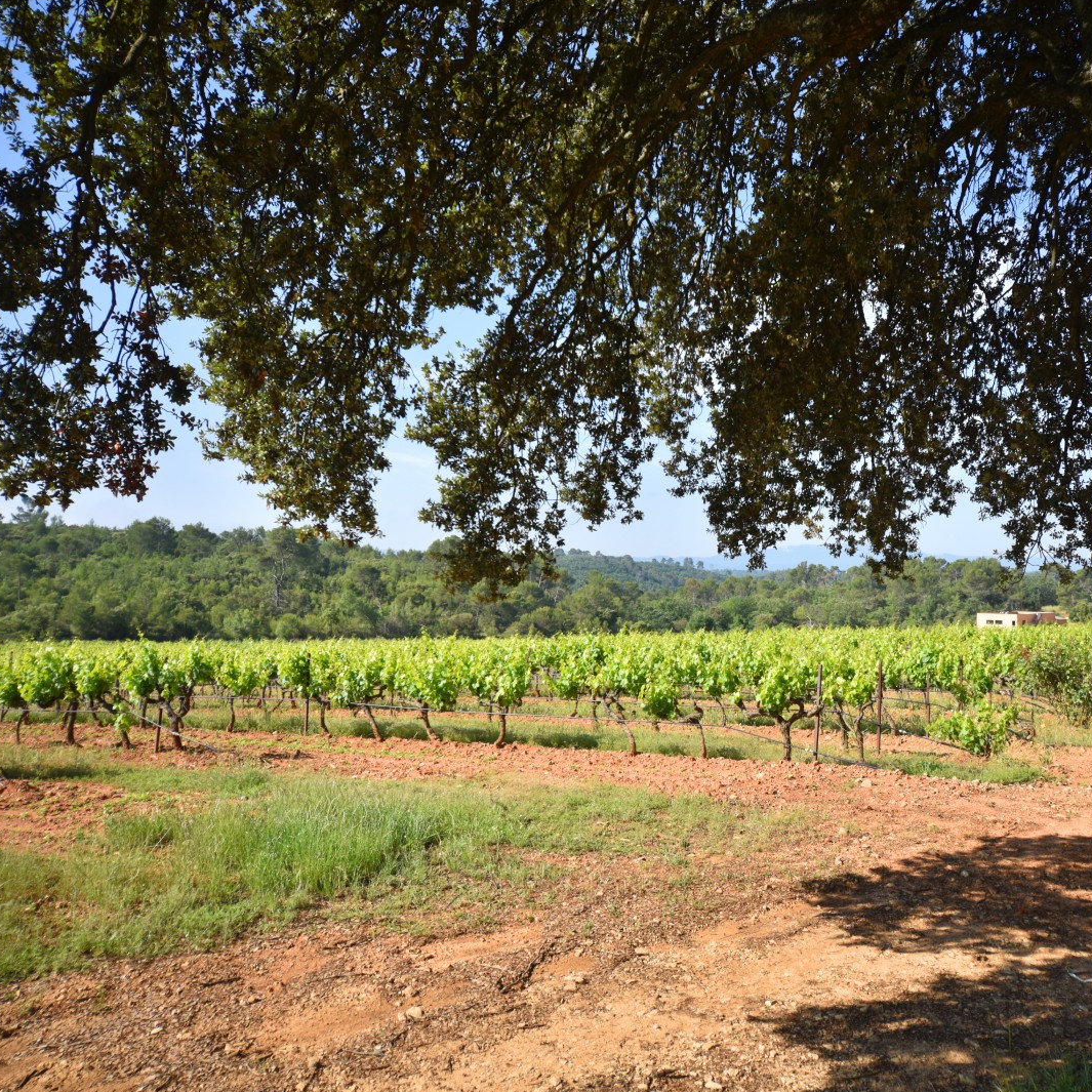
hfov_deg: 52.0
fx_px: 1106
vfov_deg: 52.5
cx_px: 686
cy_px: 544
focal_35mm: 31
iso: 100
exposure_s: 1/250
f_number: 5.6
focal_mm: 24
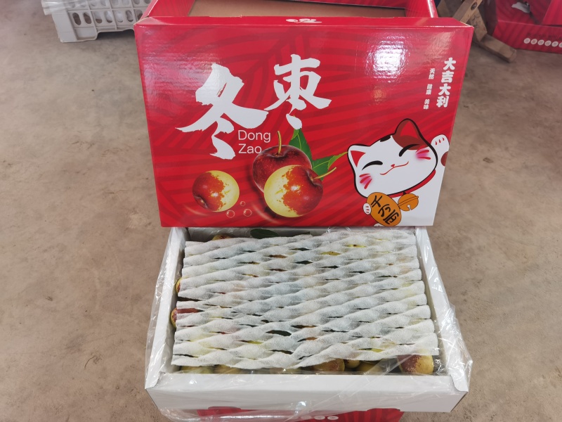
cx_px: 281
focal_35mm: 27
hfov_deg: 65.3
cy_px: 211
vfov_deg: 51.4
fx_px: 438
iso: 125
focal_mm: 6.71
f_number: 1.9
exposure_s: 1/50
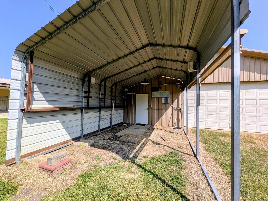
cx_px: 134
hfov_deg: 102.1
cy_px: 100
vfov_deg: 85.7
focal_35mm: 14
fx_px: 108
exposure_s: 1/2137
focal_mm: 1.85
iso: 56
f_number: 2.2
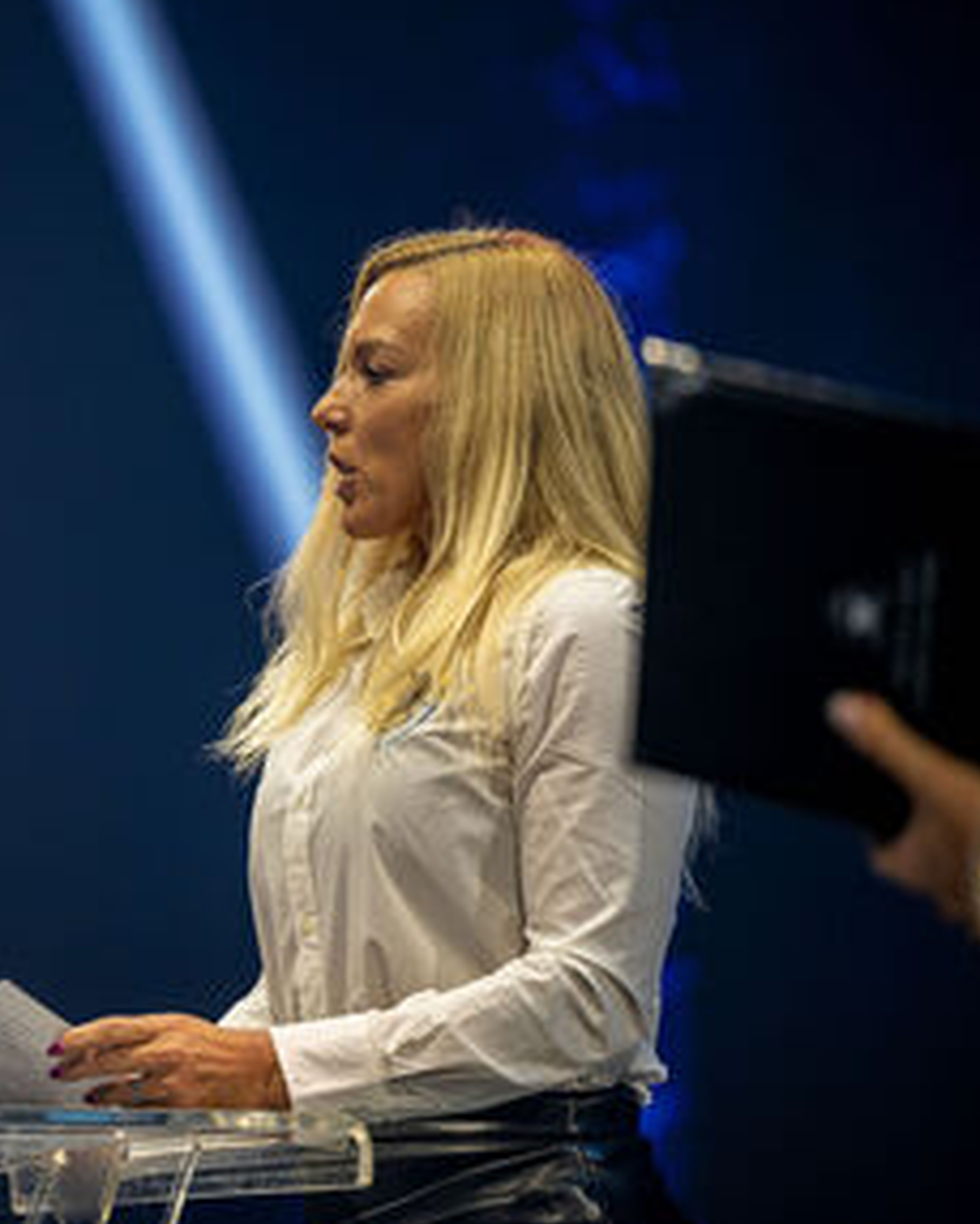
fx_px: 6414
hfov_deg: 8.7
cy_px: 595
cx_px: 68
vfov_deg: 10.9
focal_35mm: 177
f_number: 2.8
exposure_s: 1/250
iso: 450
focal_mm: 120
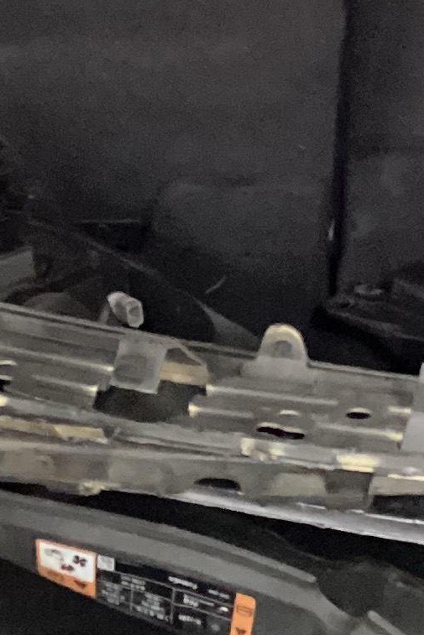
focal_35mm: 139
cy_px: 190
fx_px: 2454
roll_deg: +0.2
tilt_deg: -19.2
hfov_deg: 9.9
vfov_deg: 14.7
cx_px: 139
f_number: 2.4
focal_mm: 3.3
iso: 640
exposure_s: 1/15
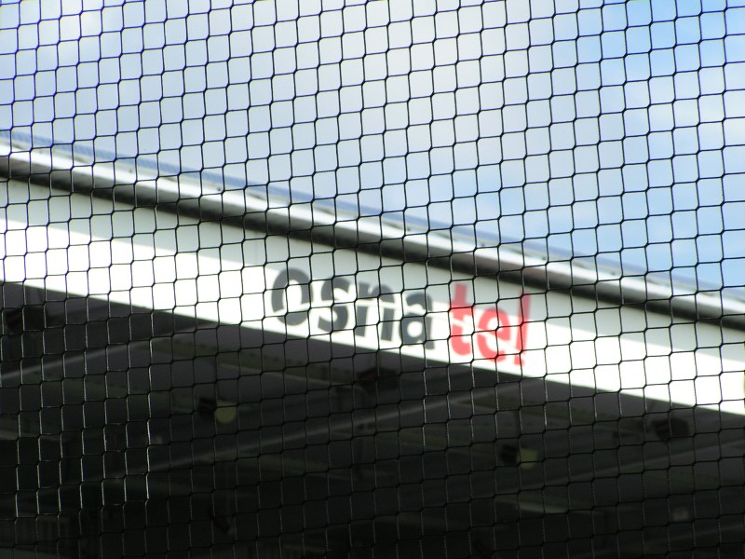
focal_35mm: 216
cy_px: 280
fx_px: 4649
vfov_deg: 6.9
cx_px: 372
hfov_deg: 9.2
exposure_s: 1/500
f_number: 5.6
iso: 50
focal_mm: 33
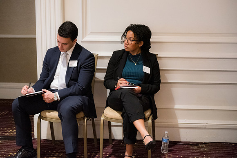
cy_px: 79
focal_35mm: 70
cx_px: 118
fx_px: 461
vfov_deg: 19.5
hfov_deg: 28.8
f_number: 2.8
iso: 6400
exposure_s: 1/160
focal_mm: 70
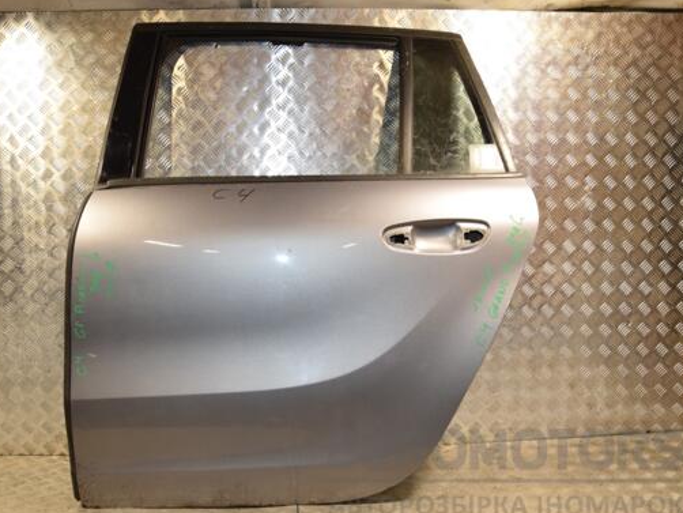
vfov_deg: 45.5
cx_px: 302
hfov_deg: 58.2
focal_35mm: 31
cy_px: 268
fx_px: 612
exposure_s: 1/125
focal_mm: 18
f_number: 5
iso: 800
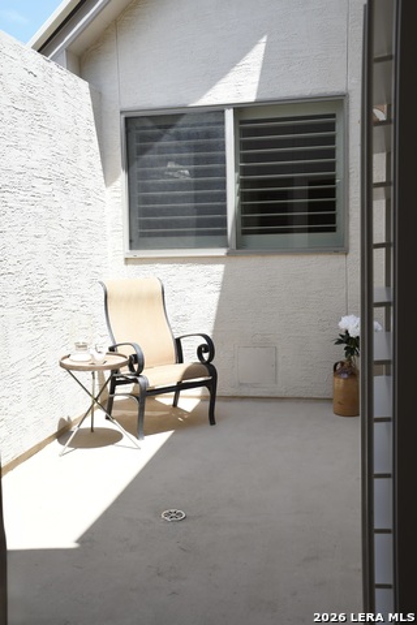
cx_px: 208
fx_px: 625
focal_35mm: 36
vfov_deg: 53.1
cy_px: 312
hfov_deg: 36.9
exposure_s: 1/320
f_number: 8
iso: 250
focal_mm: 24
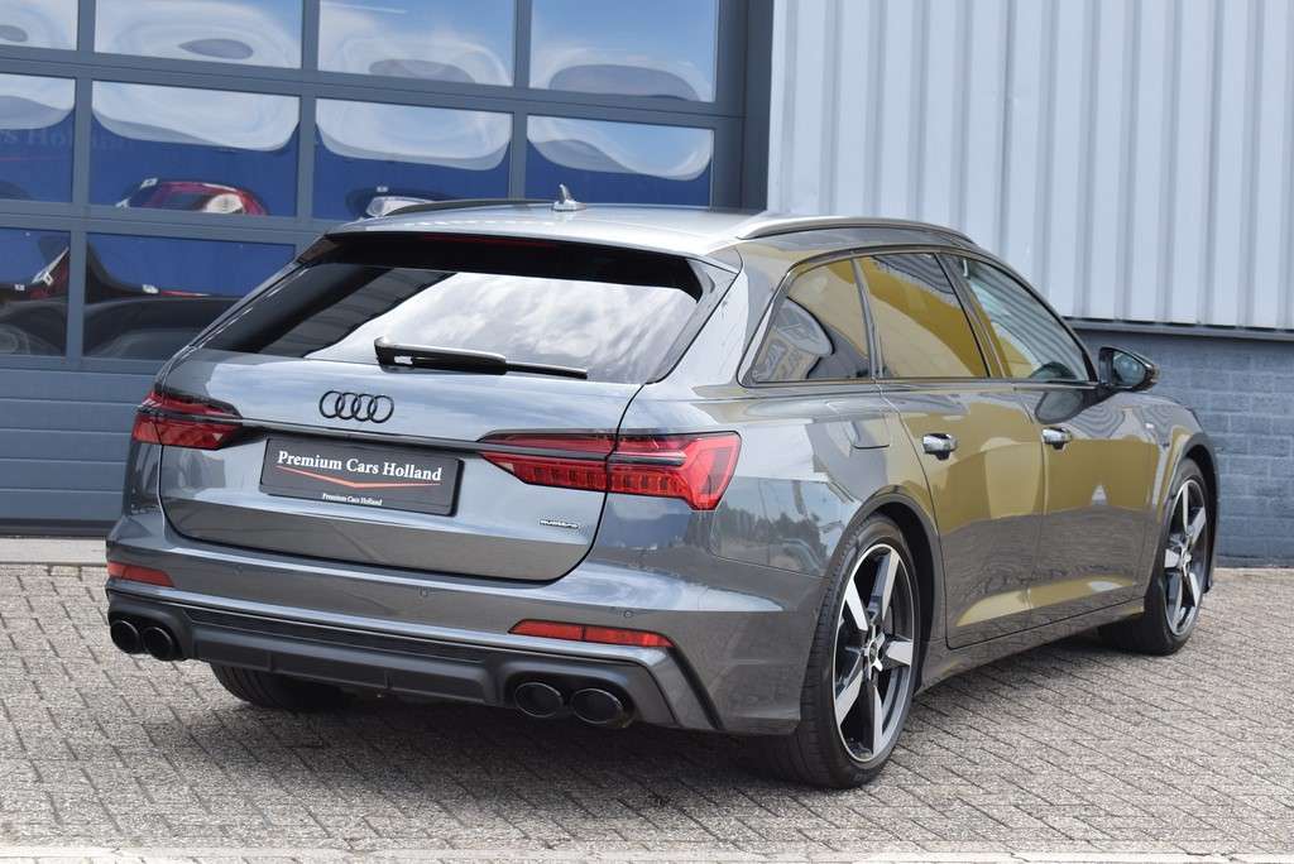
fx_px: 2589
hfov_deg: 28.1
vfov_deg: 19.0
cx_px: 647
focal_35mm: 72
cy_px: 432
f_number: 8
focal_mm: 48
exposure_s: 1/250
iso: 320
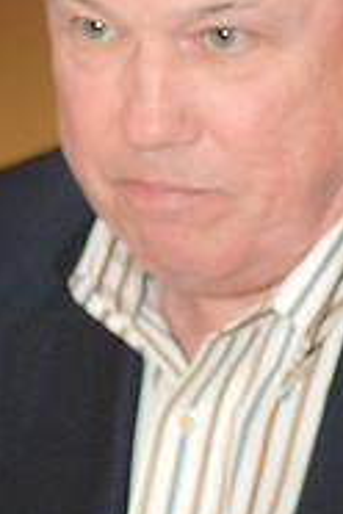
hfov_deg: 3.6
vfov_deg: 5.4
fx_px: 5433
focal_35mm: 380
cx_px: 187
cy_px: 243
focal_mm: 105
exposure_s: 1/40
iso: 800
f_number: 2.8
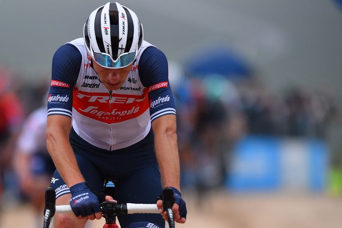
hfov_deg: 3.3
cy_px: 162
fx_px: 6011
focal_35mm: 633
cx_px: 96
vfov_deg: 2.2
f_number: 4
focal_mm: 420
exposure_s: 1/1250
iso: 1000
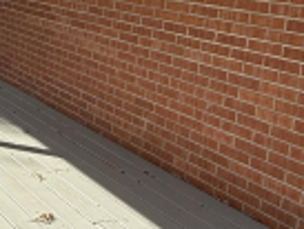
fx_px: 598
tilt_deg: -8.9
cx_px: -121
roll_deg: -0.9
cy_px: 31
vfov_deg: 21.3
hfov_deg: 24.0
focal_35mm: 68
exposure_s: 1/651
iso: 50
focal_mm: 2.22
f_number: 2.2
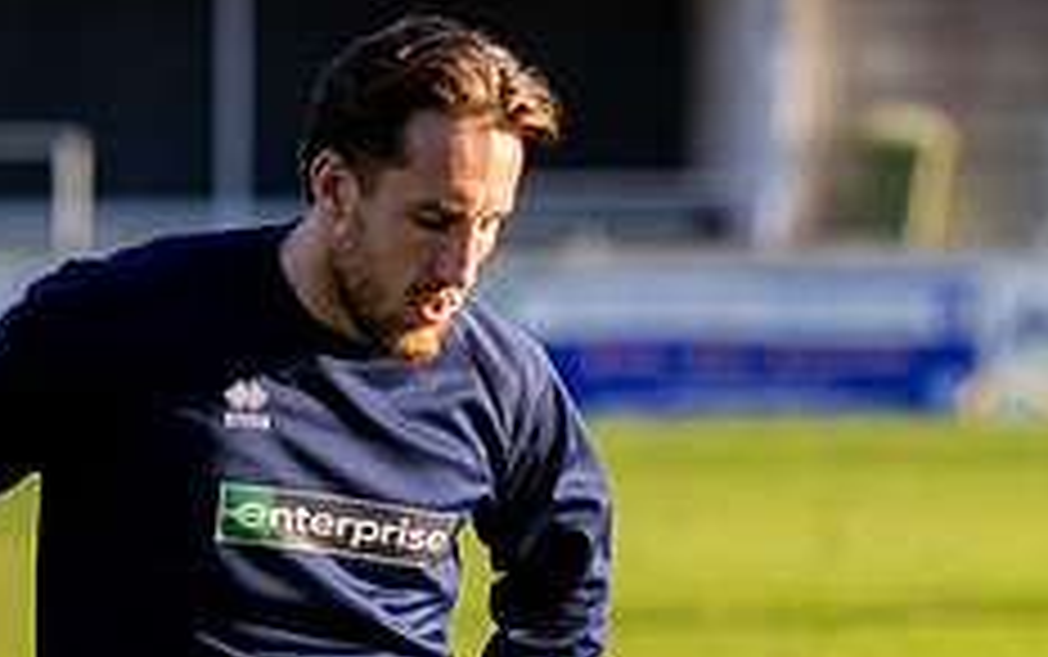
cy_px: 788
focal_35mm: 496
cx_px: 365
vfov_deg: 2.7
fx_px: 14177
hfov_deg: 4.2
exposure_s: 1/2500
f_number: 2.8
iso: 400
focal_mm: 135
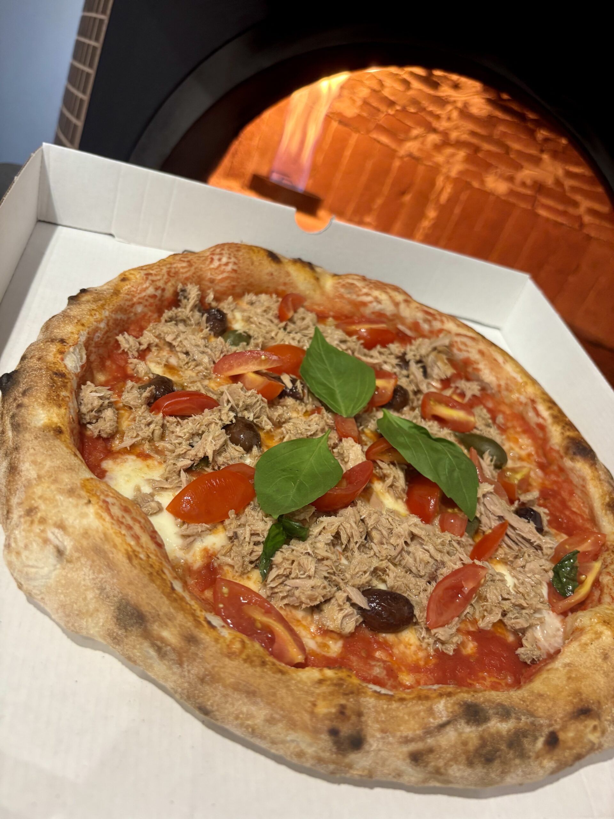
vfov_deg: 67.3
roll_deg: -23.3
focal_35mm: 26
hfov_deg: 53.1
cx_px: 307
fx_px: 615
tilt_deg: -20.4
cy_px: 410
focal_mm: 5.96
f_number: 1.6
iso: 160
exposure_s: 1/50
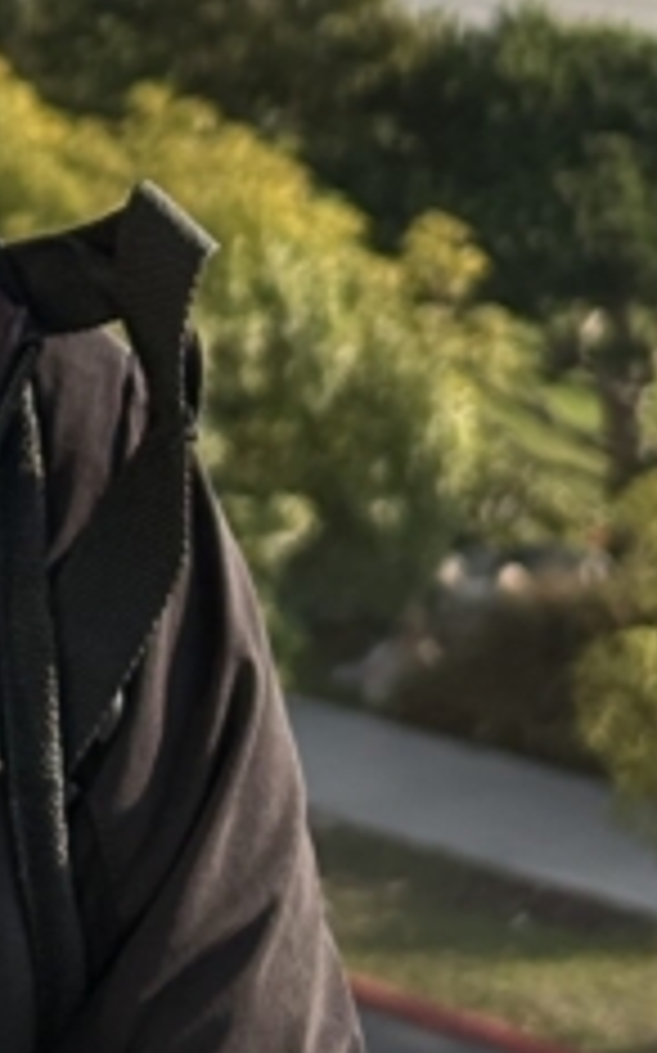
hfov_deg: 5.2
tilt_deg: -3.0
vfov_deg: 8.5
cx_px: -875
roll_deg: -0.1
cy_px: -382
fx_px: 6970
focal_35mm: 243
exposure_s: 1/2141
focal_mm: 5.96
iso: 32
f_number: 1.6
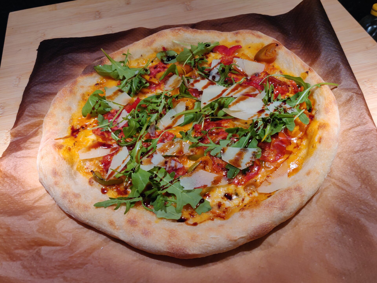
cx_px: 188
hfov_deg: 69.4
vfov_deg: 54.9
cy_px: 142
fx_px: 272
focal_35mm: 25
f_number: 1.7
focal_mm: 4.25
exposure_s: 1/50
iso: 200
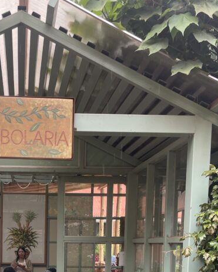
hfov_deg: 26.3
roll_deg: -1.1
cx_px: 24
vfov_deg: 31.1
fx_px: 452
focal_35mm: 56
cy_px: 274
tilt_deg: -3.1
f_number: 1.6
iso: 32
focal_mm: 4.2
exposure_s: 1/189
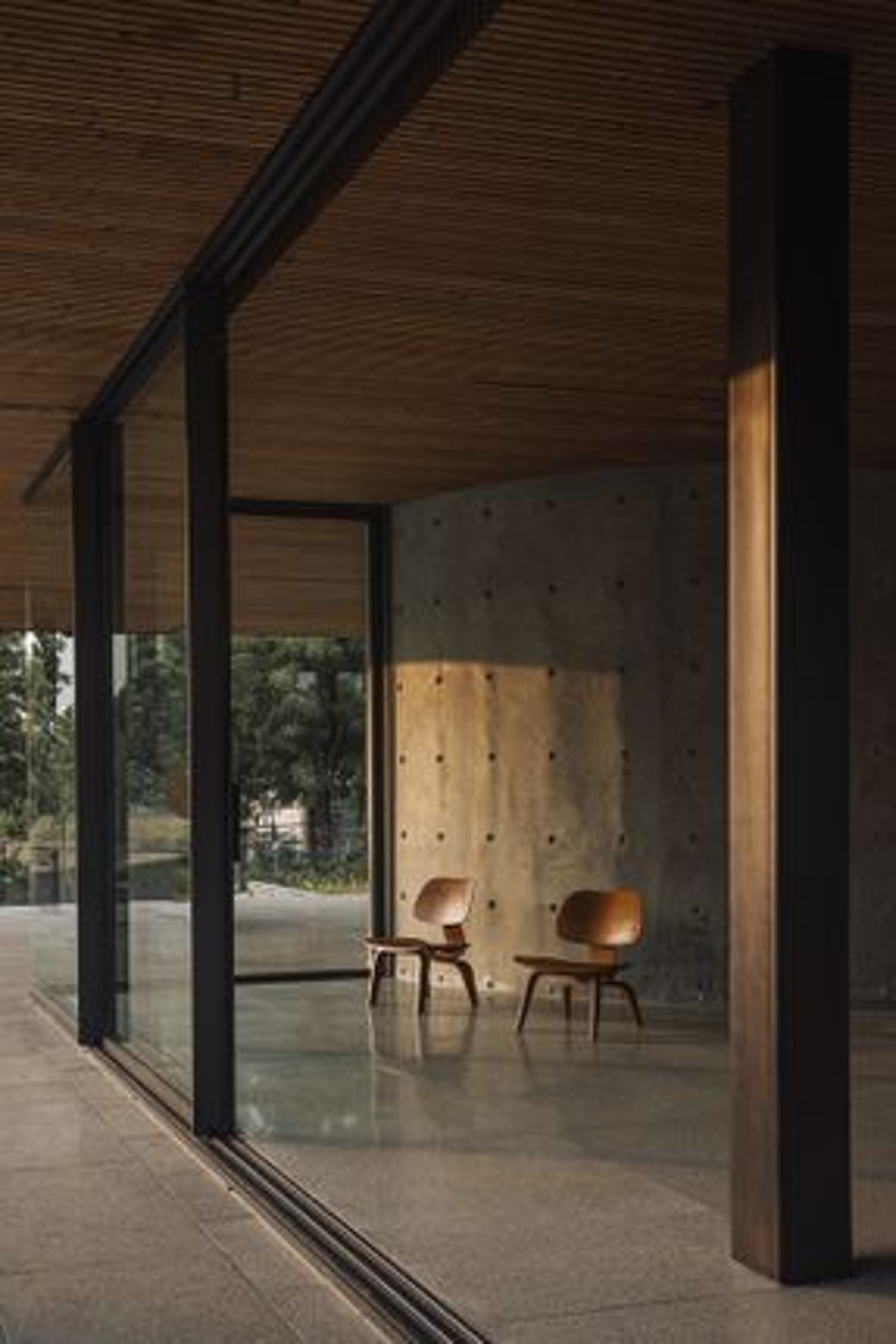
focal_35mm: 38
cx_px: 448
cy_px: 672
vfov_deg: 50.7
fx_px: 1417
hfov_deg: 35.1
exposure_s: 1/5
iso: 100
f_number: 10
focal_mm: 38
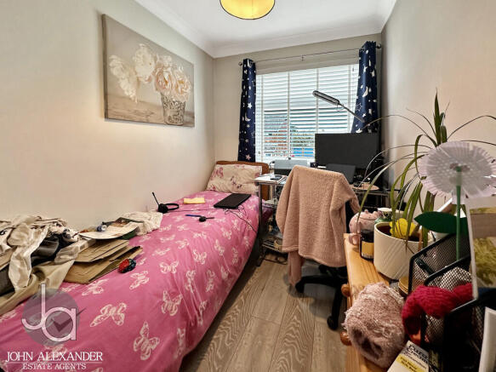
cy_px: 186
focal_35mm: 14
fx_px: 201
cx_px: 248
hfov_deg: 102.1
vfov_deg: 85.7
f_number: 2.2
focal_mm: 2.22
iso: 250
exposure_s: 1/100
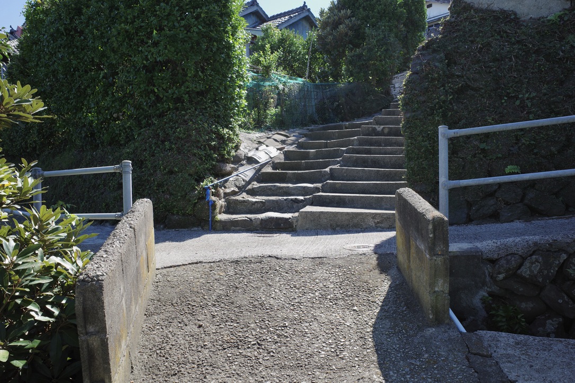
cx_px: 288
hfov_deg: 65.5
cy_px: 192
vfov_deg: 46.4
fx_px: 447
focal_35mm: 28
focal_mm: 18.3
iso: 200
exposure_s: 1/400
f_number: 5
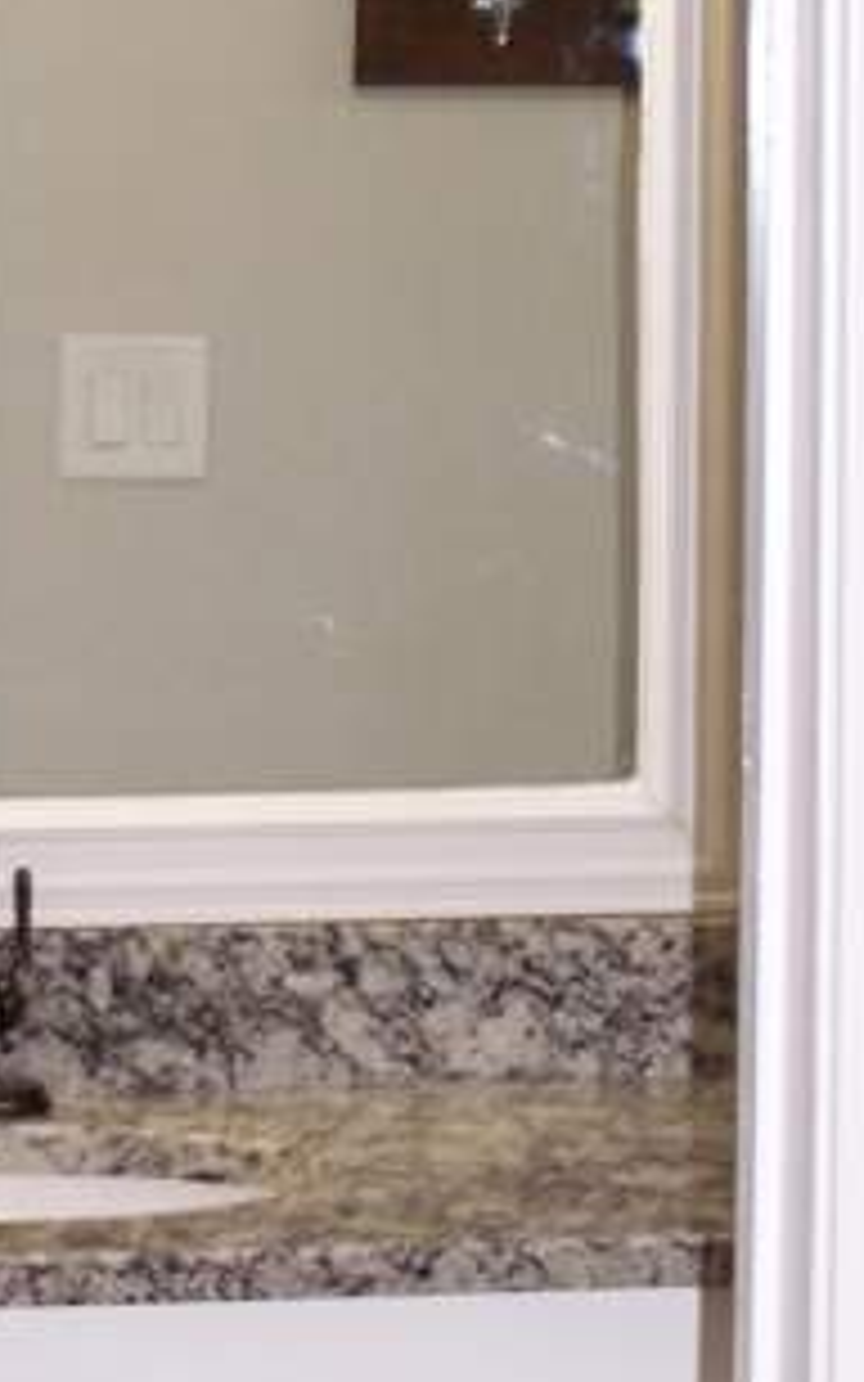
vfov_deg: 12.6
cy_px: 981
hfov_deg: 7.9
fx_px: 6251
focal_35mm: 166
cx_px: 261
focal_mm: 12.4
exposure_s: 1/90
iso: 140
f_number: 3.2
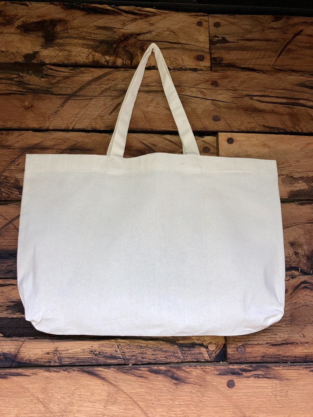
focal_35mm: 28
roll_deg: +0.3
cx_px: 156
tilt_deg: +14.1
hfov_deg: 49.7
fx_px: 338
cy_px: 208
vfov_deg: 63.4
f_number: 1.8
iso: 32
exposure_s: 1/23
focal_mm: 3.99
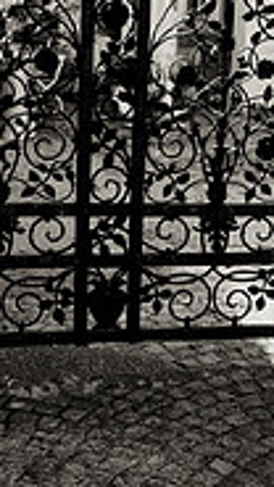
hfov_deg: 14.2
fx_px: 1085
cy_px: 261
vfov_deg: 25.3
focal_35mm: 84
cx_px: 246
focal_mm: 22
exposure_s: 1/20
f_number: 8
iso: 200
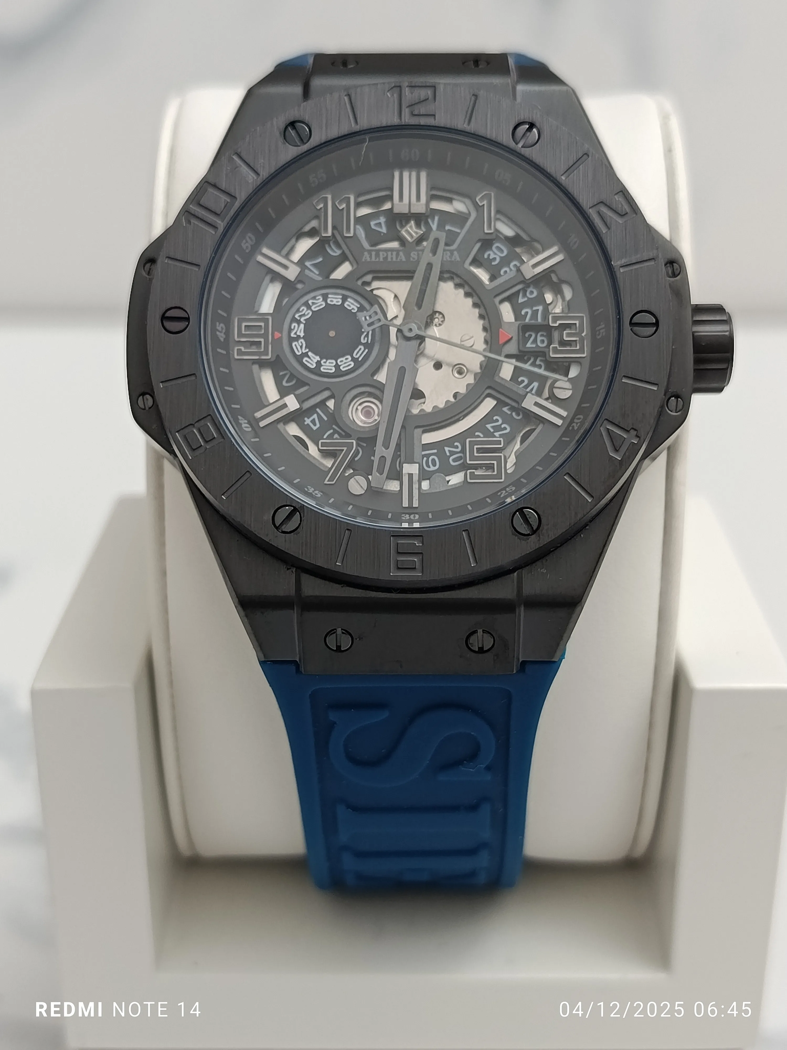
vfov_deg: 39.7
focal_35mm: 48
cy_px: 525
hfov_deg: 30.3
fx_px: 1455
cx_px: 394
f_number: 1.7
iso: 498
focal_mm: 5.24
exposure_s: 1/100
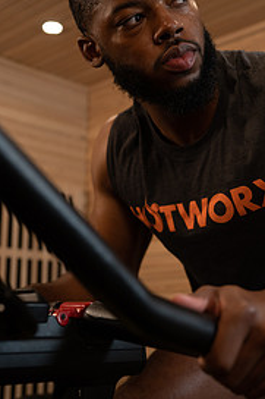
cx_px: 160
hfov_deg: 23.3
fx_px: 641
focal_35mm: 58
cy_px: 154
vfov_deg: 34.4
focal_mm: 35
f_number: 2.8
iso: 400
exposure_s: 1/160
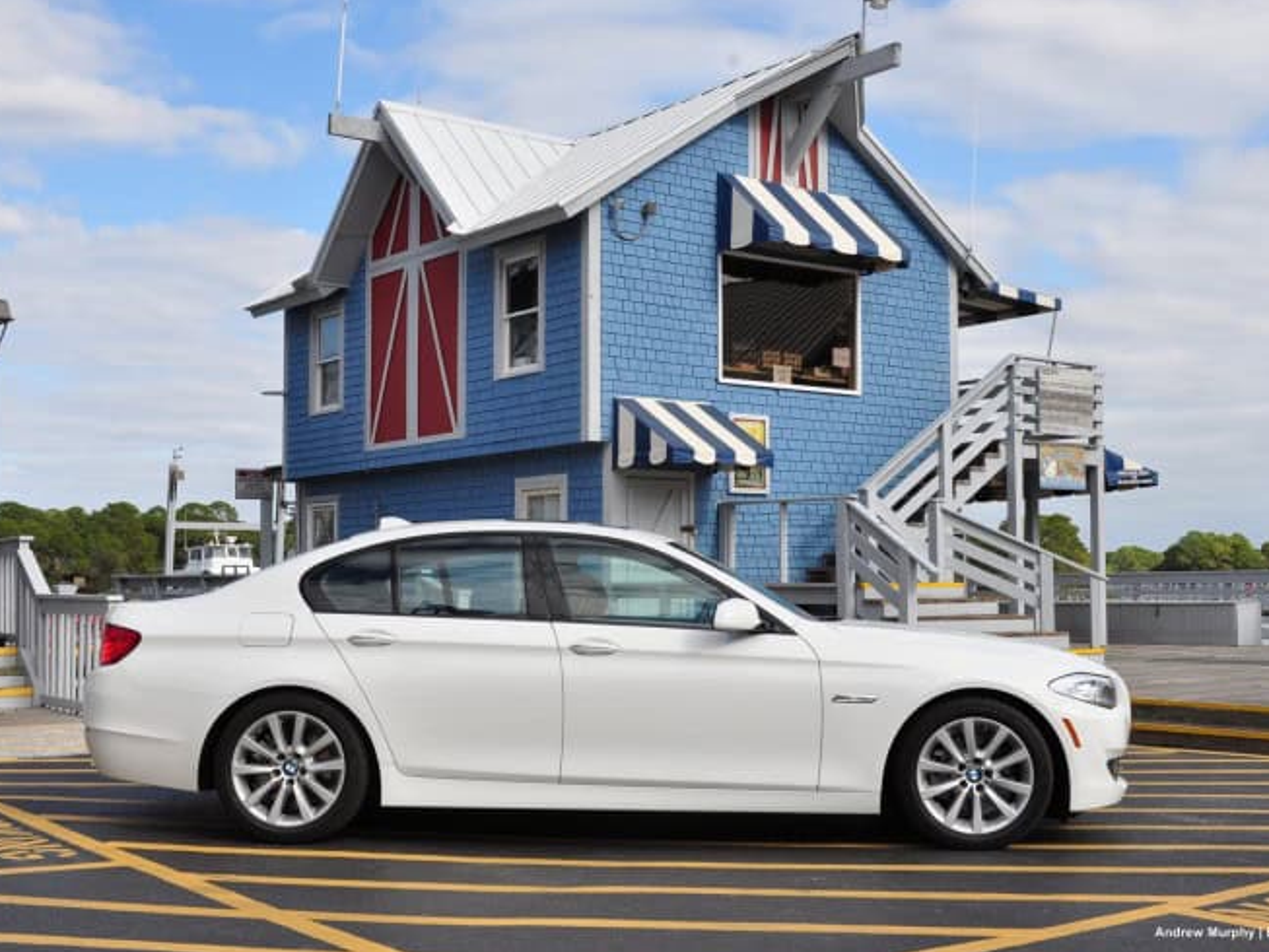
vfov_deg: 33.6
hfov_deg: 43.8
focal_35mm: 43
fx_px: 1577
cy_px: 476
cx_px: 653
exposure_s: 1/250
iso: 320
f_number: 13
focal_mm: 26
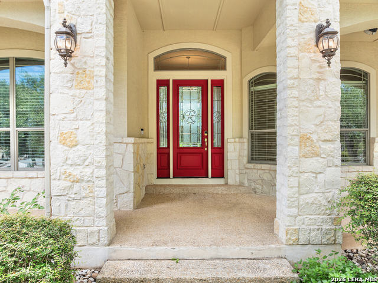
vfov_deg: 56.8
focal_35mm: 24
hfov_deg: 71.6
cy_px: 142
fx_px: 262
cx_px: 189
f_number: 2.8
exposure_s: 1/640
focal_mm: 12.29
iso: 200
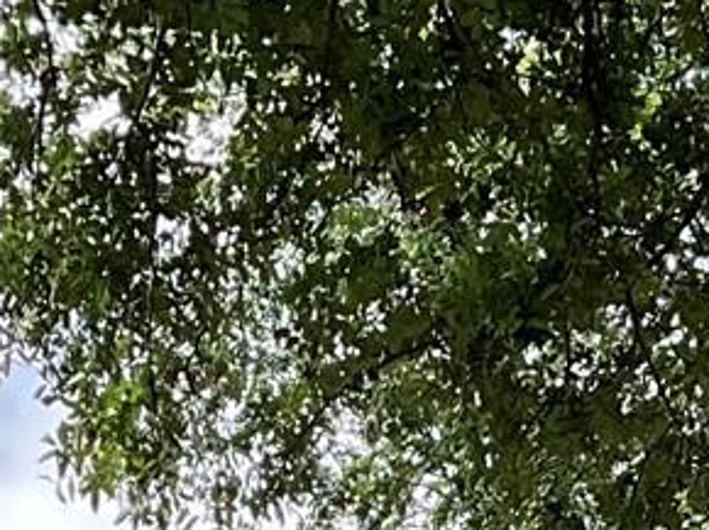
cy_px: 1336
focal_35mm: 205
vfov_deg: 6.8
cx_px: 117
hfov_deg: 9.6
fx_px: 4195
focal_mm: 3
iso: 16
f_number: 1.8
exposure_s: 1/514
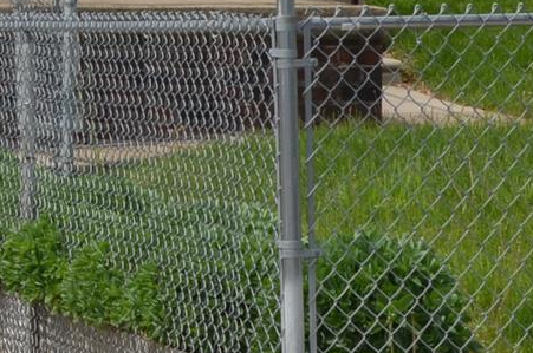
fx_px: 3521
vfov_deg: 5.7
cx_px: -230
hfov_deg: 8.5
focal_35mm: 238
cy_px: -251
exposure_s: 1/200
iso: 100
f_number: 9
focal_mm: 35
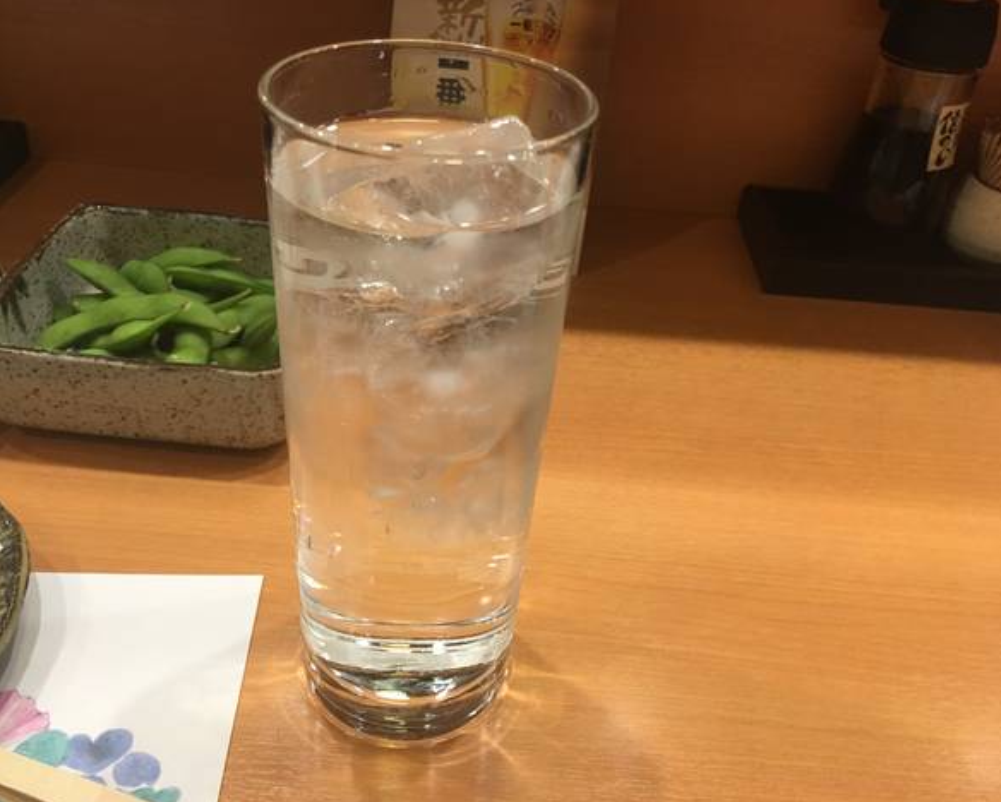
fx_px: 919
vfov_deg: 47.2
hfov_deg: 57.1
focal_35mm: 31
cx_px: 465
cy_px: 398
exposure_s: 1/15
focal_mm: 4.15
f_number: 2.2
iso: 50
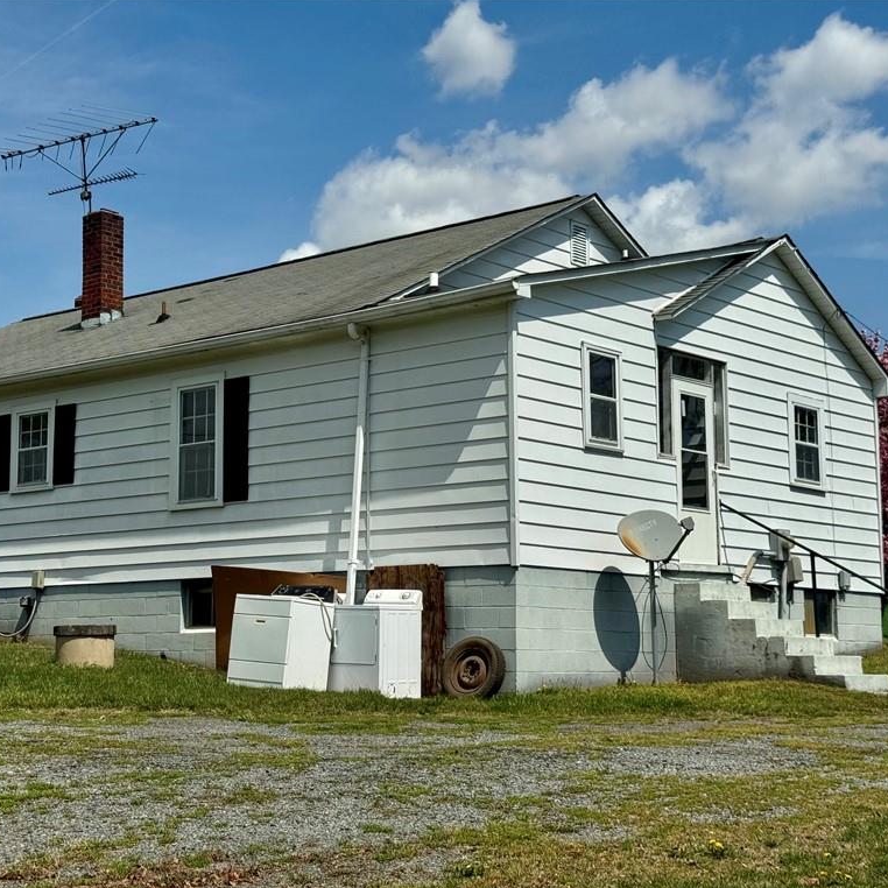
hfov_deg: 29.9
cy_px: 444
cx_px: 324
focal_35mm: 57
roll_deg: -0.3
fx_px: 1654
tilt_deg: +6.9
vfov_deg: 30.0
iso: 64
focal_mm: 6.76
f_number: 1.78
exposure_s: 1/9009
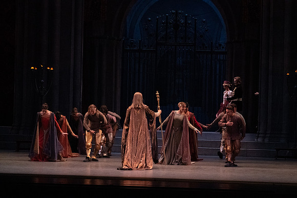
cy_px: 99
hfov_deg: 17.2
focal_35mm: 119
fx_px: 982
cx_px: 148
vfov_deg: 11.5
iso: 20000
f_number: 10
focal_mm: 119
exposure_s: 1/320
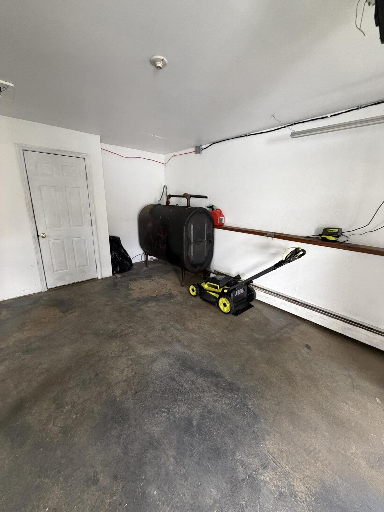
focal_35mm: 14
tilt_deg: -17.4
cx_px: 192
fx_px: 207
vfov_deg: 102.1
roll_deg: -0.8
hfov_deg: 85.7
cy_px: 256
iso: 320
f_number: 2.2
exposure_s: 1/64
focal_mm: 2.22
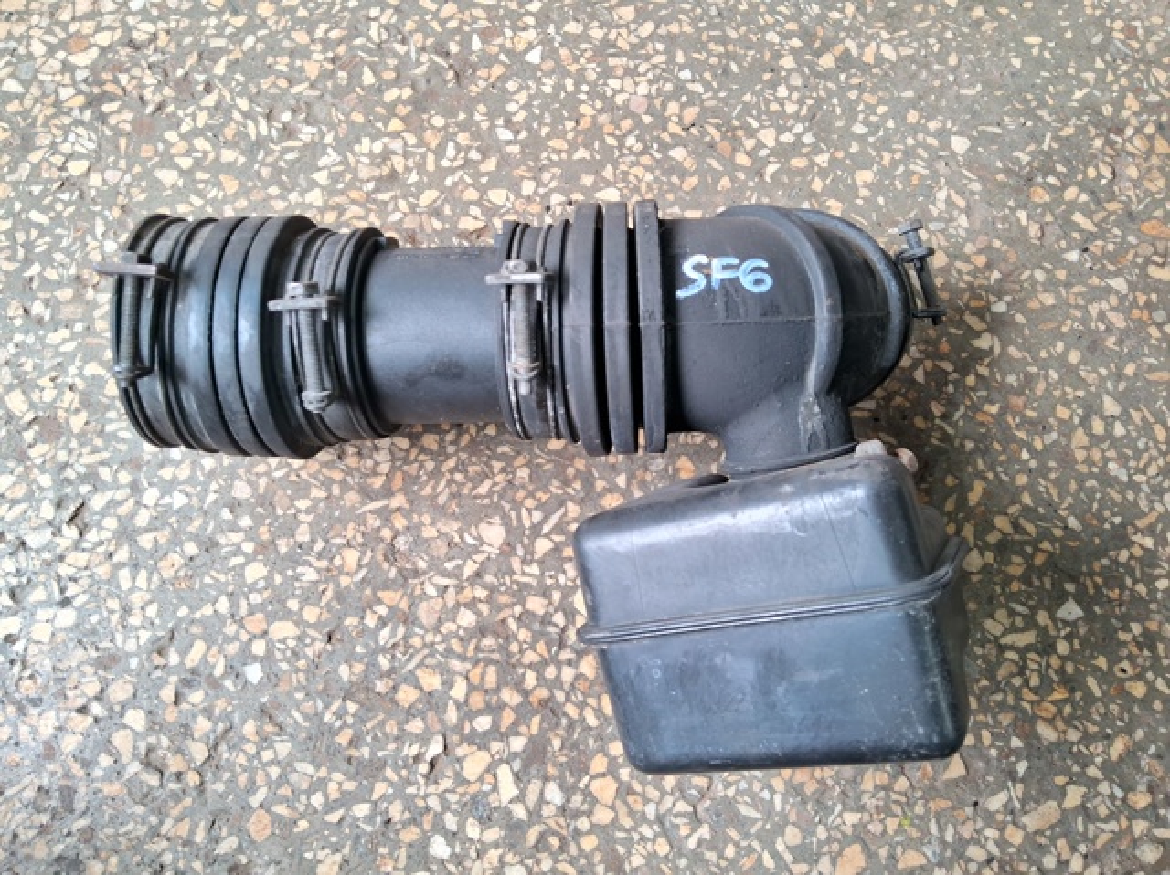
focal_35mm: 26
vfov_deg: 53.0
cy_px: 438
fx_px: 878
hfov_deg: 67.3
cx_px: 585
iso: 200
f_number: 1.8
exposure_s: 1/50
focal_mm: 3.98
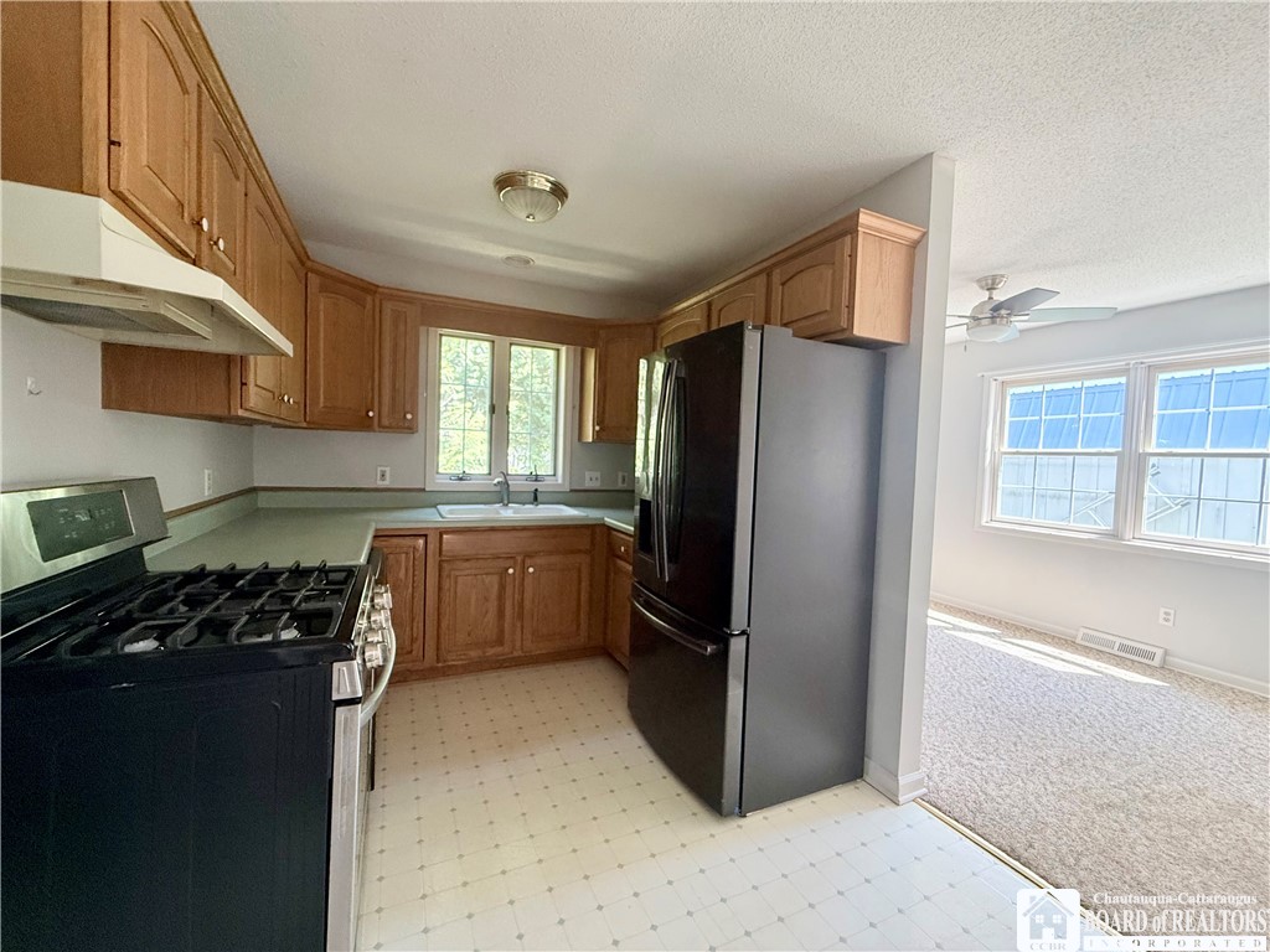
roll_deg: -2.1
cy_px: 476
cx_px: 635
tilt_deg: -1.9
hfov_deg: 102.1
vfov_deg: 85.7
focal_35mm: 14
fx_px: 514
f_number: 2.2
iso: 320
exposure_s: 1/99
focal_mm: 2.22
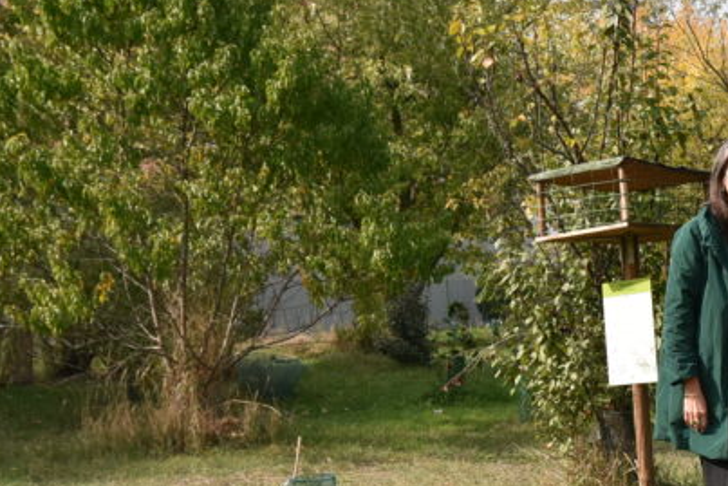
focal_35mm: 99
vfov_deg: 13.8
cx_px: 909
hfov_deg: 19.3
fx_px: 2003
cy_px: 305
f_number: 8
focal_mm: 26
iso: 250
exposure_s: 1/500
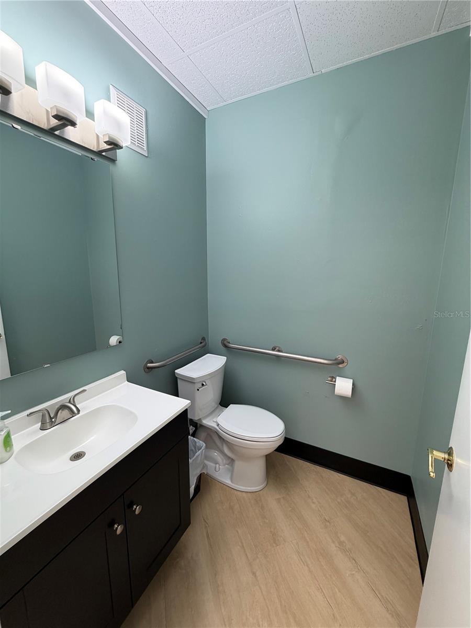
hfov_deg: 85.7
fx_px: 254
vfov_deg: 102.1
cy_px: 314
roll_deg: -0.7
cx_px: 236
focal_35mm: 14
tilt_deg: -10.6
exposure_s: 1/120
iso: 160
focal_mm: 2.22
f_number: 2.2
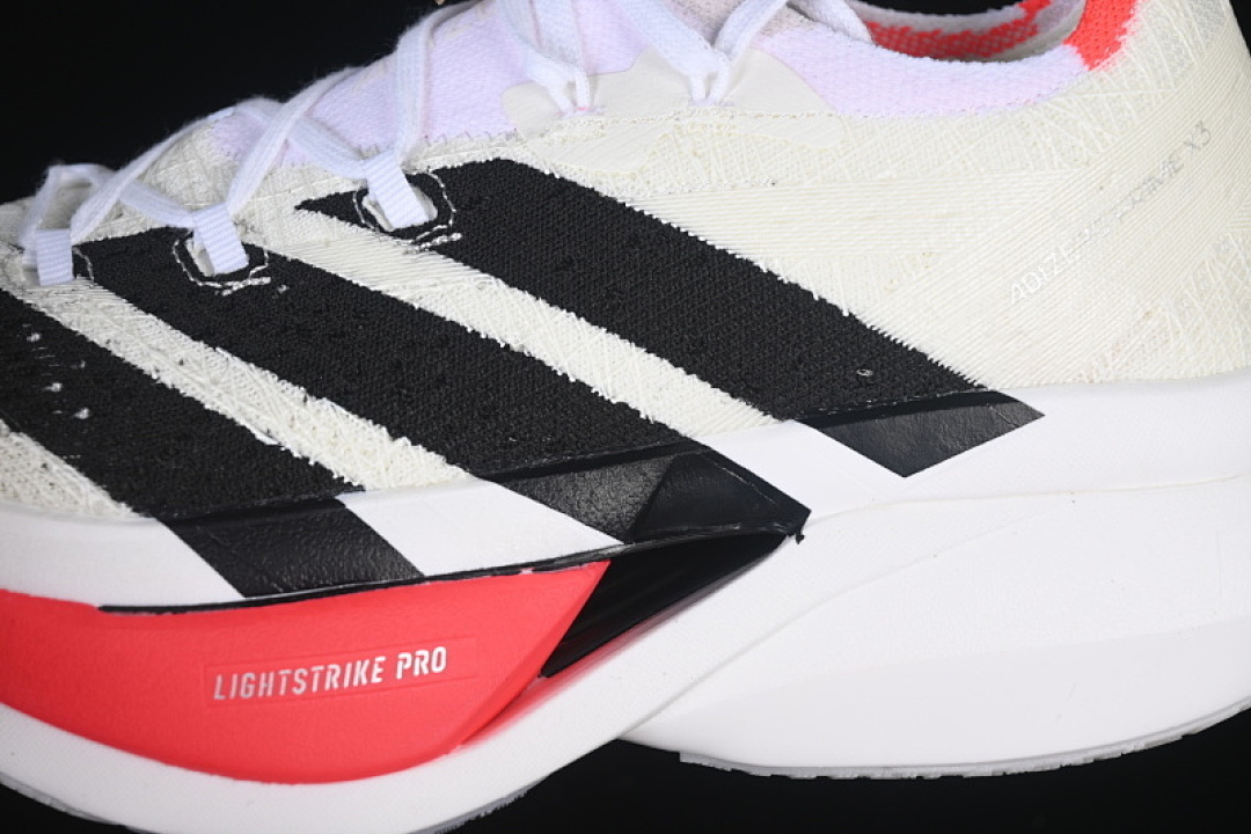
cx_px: 626
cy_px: 417
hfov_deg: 27.0
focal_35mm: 75
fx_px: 2606
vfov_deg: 18.2
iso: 160
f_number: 7.1
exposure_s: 1/80
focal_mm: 50
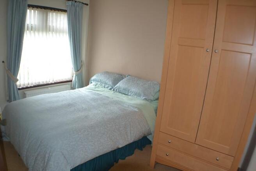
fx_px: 235
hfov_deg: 57.2
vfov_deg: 39.9
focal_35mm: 33
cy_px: 86
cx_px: 128
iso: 450
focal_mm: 22
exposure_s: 1/60
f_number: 3.8
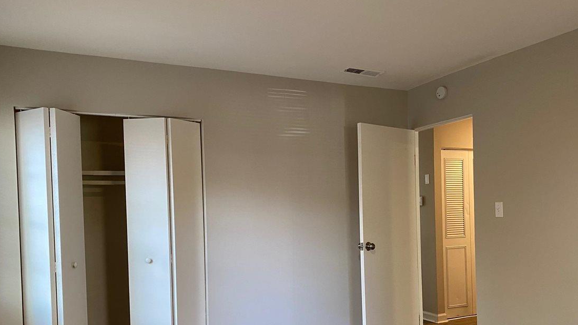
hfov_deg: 59.3
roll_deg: +2.2
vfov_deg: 35.2
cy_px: 225
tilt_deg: -2.3
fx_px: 506
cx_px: 321
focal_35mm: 33
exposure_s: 1/75
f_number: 1.8
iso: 125
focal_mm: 4.25
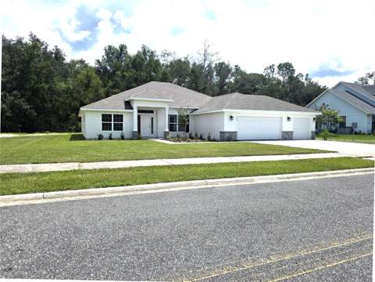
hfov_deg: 73.9
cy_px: 141
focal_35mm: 23
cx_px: 188
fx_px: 249
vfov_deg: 58.9
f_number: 1.7
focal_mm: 6.3
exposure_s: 1/7944
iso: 50
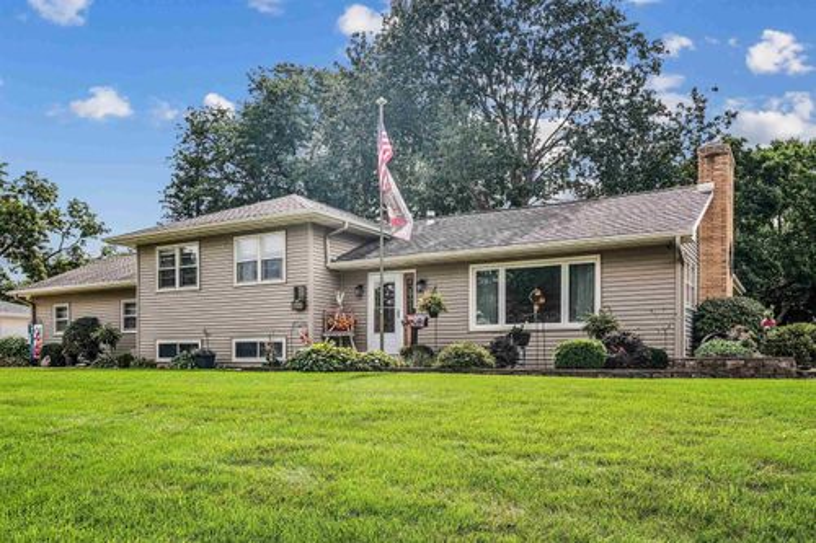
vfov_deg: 46.4
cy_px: 272
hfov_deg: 65.5
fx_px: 634
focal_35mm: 28
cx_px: 408
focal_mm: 28
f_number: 9
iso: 400
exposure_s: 1/500
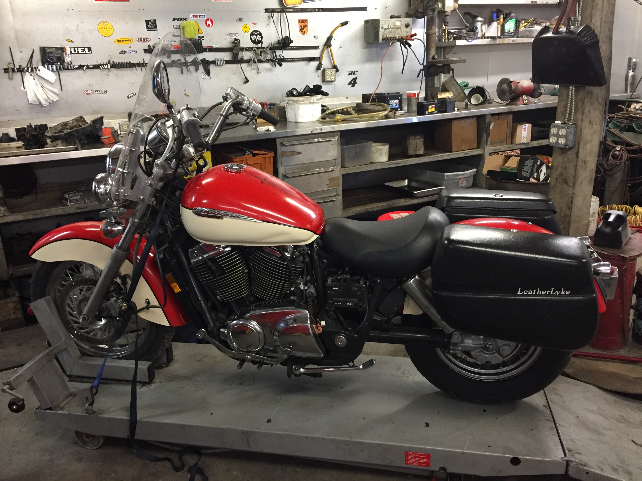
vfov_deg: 48.2
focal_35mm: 29
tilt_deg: -18.2
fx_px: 538
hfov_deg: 61.7
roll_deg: +4.8
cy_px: 240
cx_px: 321
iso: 200
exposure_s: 1/30
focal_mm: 4.15
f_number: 2.2
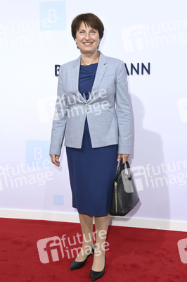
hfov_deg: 28.0
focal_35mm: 48
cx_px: 94
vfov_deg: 41.1
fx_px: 375
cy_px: 141
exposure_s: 1/250
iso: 400
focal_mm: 48
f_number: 6.3
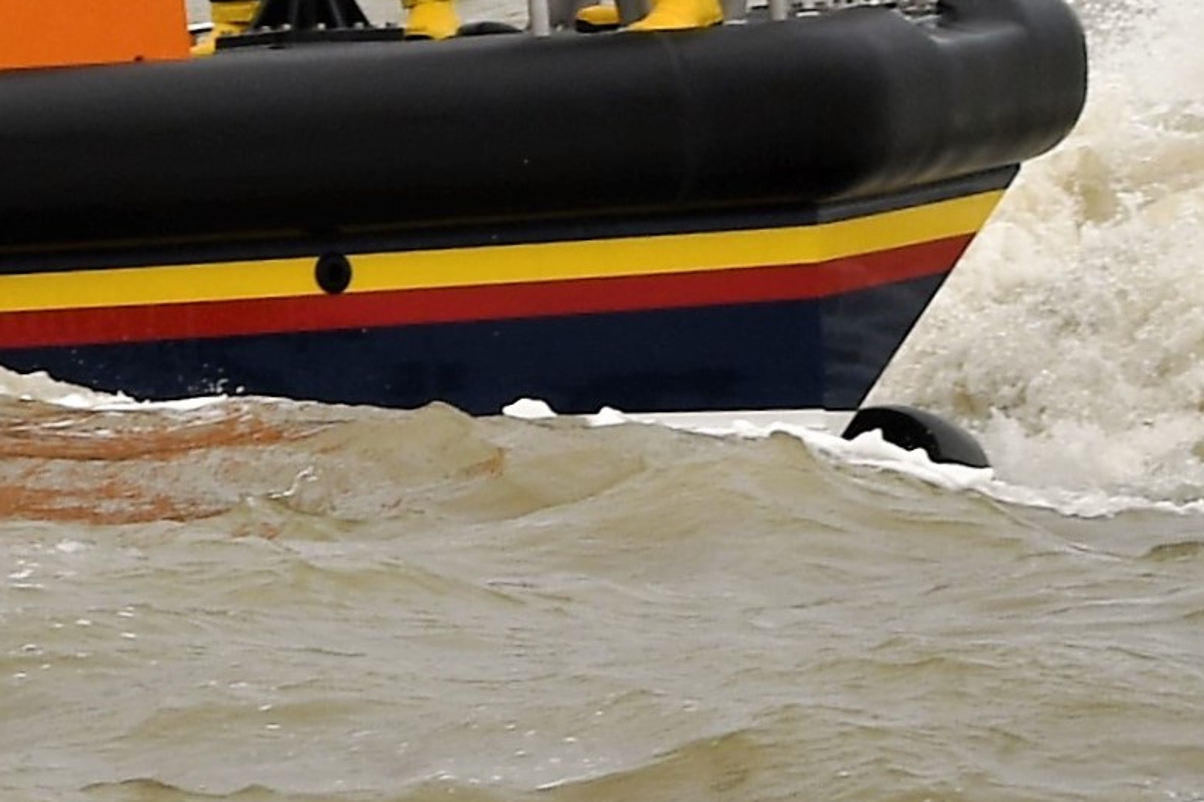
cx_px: -1980
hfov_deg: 1.4
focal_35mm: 1448
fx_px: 48414
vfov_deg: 0.9
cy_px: -624
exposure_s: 1/800
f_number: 5
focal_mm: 150
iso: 100
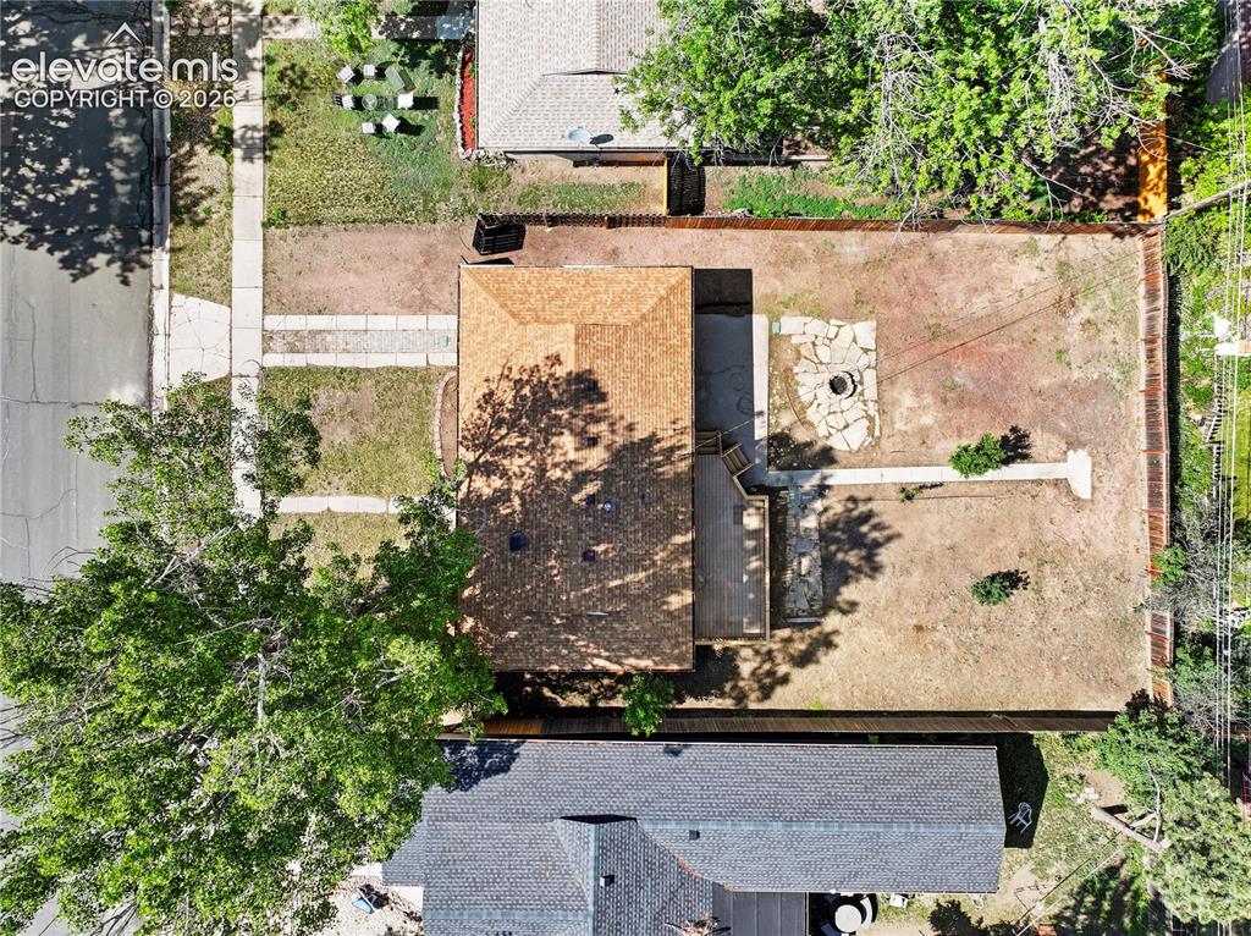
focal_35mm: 24
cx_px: 626
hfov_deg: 71.6
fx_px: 867
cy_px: 468
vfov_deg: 56.7
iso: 100
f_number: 2.8
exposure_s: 1/640
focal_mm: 12.29
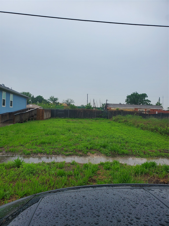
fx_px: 169
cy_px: 113
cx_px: 84
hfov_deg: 53.1
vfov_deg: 67.3
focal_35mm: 26
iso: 50
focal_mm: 4.3
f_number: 2.4
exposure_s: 1/540
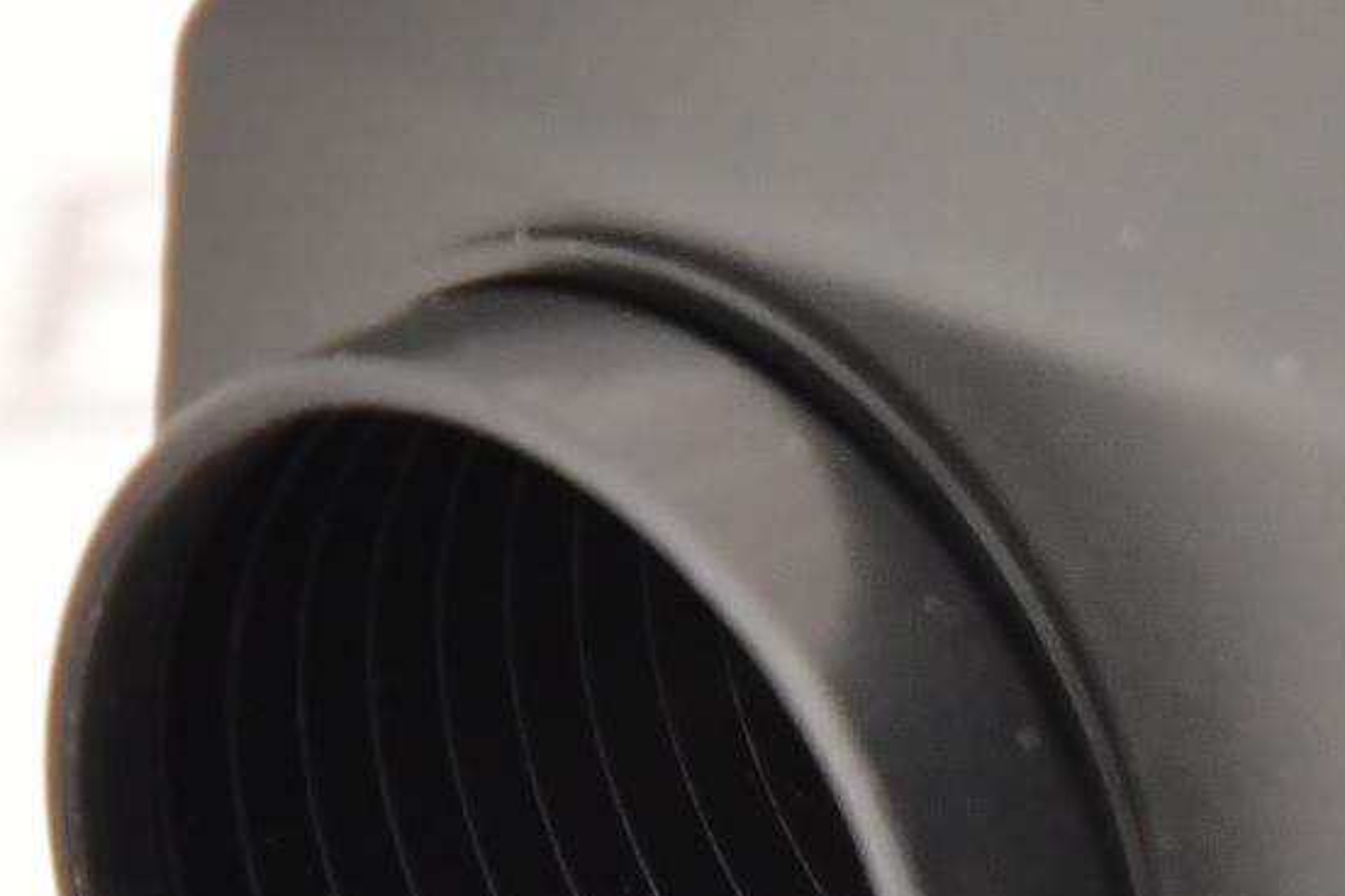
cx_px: 3034
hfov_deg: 2.6
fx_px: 29326
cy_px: 1829
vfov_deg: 1.7
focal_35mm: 785
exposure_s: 1/60
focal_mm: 105
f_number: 8
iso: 1600
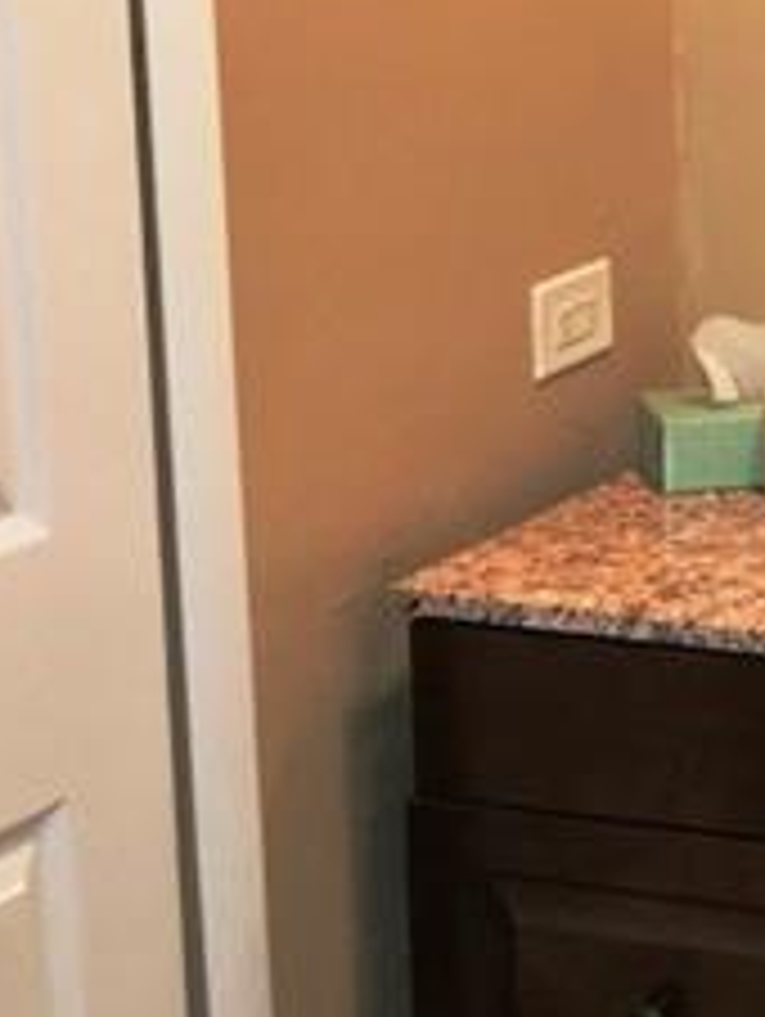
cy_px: 378
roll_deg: +0.7
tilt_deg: -11.3
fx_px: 2794
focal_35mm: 95
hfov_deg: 14.7
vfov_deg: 20.6
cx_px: 1098
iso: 64
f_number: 1.8
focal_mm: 3.99
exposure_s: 1/30
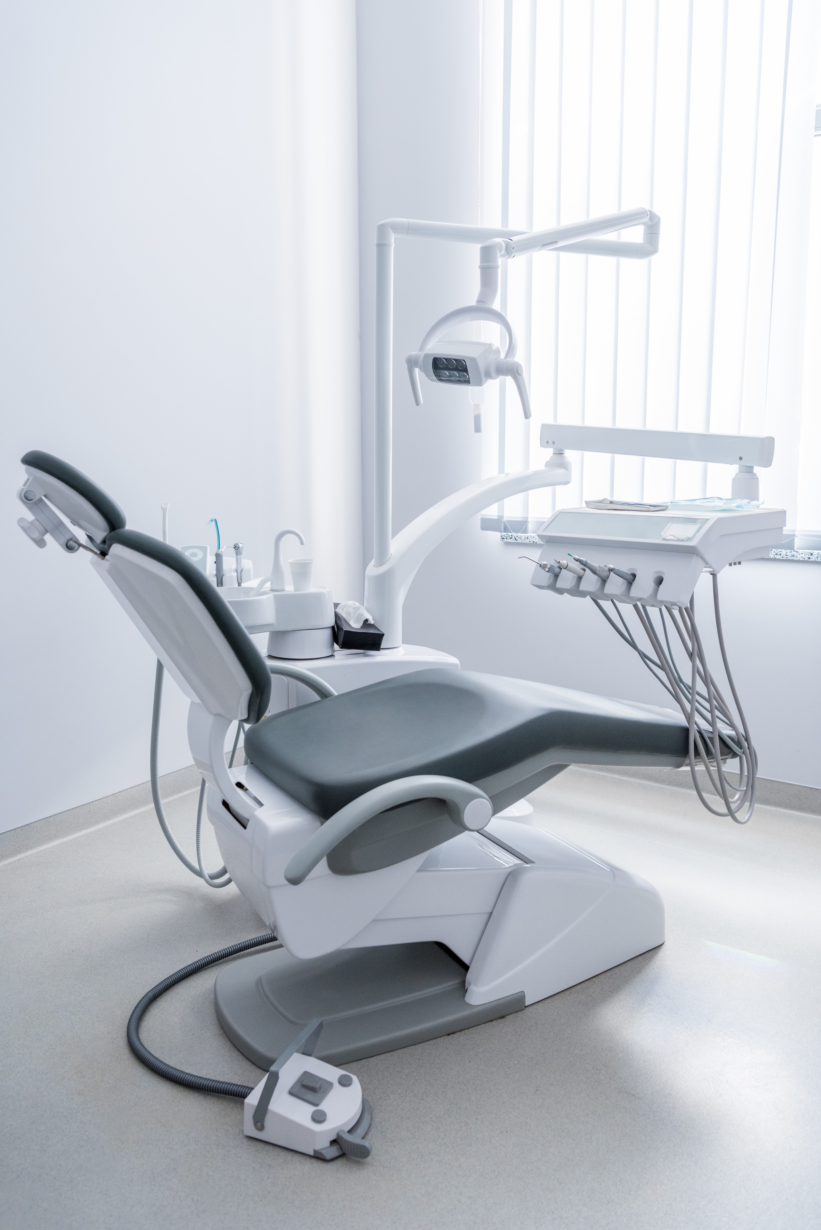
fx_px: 1025
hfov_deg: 43.6
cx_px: 410
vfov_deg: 61.9
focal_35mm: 30
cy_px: 615
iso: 800
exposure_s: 1/80
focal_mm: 30
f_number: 4.5
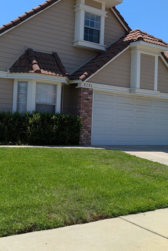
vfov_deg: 47.3
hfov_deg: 31.7
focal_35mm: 41
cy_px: 109
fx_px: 287
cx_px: 32
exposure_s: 1/992
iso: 21
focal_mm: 6.9
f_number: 1.68
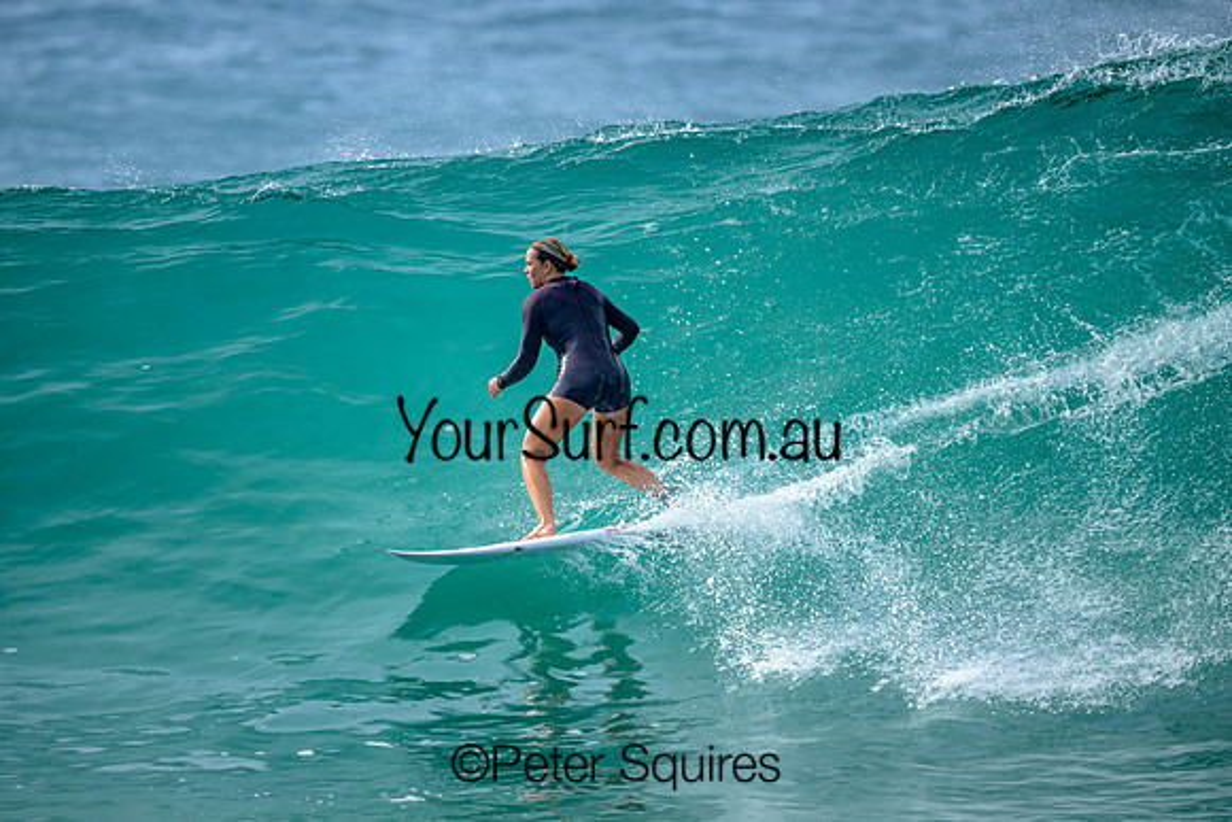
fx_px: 27383
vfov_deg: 1.7
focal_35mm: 800
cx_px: 616
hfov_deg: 2.6
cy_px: 411
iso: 500
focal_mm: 800
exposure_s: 1/2000
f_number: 6.3
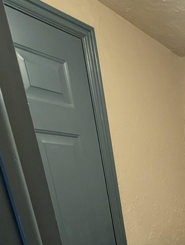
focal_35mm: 36
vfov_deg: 38.6
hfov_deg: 29.5
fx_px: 256
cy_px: 290
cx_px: 256
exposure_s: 1/23.8
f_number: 1.7
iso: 277
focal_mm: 2.02
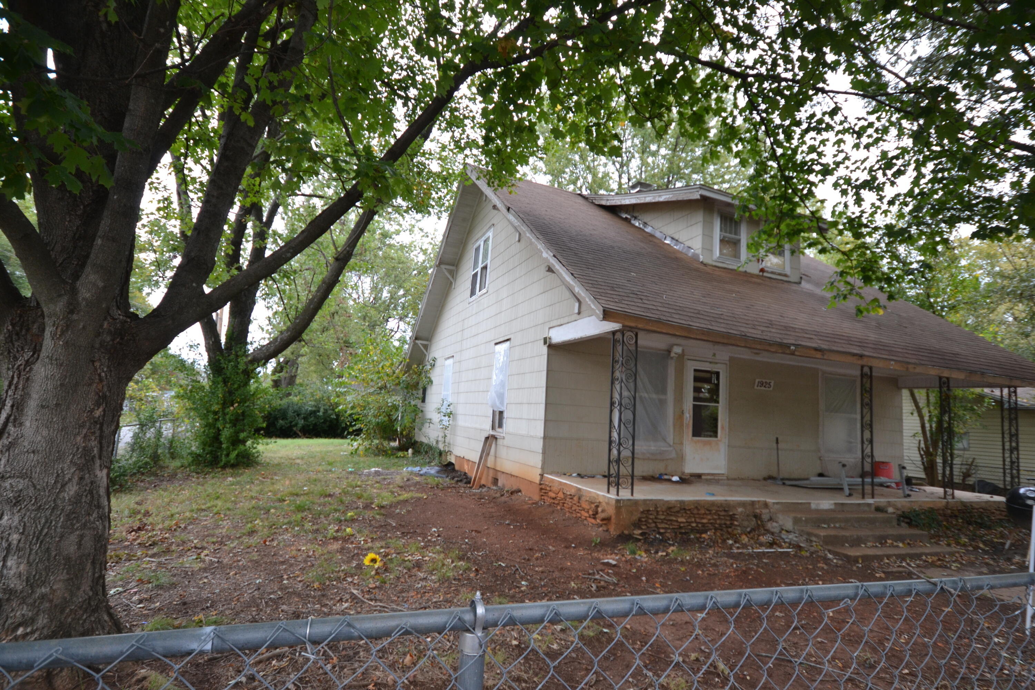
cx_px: 518
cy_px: 345
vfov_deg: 67.4
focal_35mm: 18
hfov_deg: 90.0
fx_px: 517
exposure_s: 1/100
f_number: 5
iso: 400
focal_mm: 12
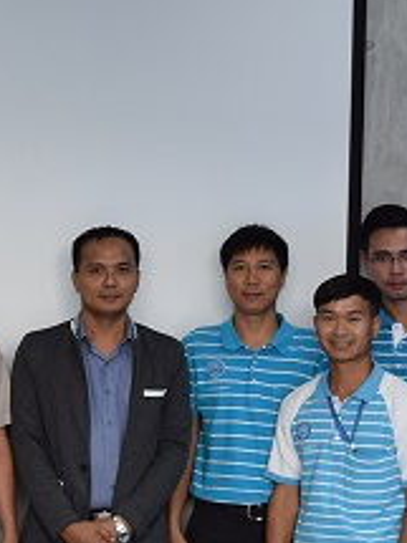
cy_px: 308
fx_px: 1899
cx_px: 33
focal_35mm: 121
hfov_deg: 12.1
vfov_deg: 16.3
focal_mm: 24
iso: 400
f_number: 4.5
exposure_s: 1/80
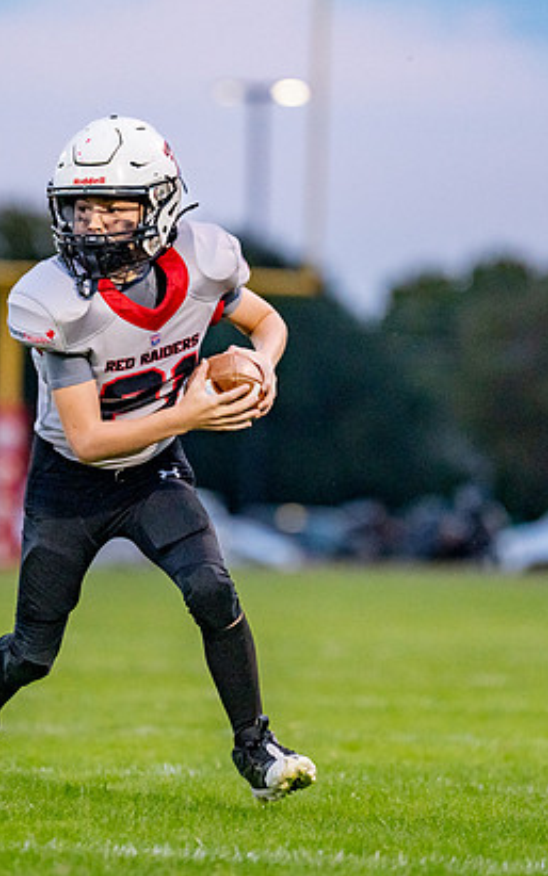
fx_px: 9985
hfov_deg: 3.1
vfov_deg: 5.0
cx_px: 154
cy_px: 416
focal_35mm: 418
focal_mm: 200
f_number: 2.8
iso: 2000
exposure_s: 1/1000
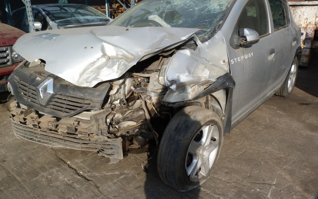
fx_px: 234
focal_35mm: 27
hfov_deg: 68.4
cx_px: 159
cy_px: 85
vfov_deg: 45.9
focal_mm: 4.5
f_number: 5
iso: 80
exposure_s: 1/250
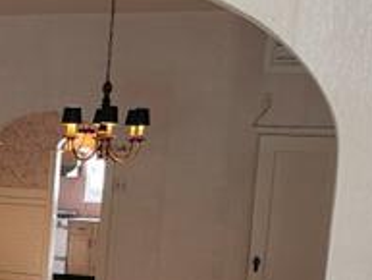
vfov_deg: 16.8
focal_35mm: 86
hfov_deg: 20.9
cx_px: -96
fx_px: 925
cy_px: 276
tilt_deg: -6.3
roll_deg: -1.7
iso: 100
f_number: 1.6
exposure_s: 1/60
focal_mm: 5.1
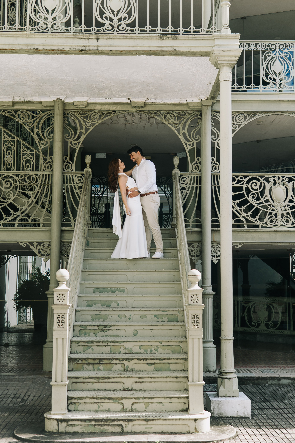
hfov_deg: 29.9
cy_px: 222
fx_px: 553
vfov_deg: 43.6
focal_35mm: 45
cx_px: 148
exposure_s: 1/320
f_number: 2.8
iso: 100
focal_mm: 30
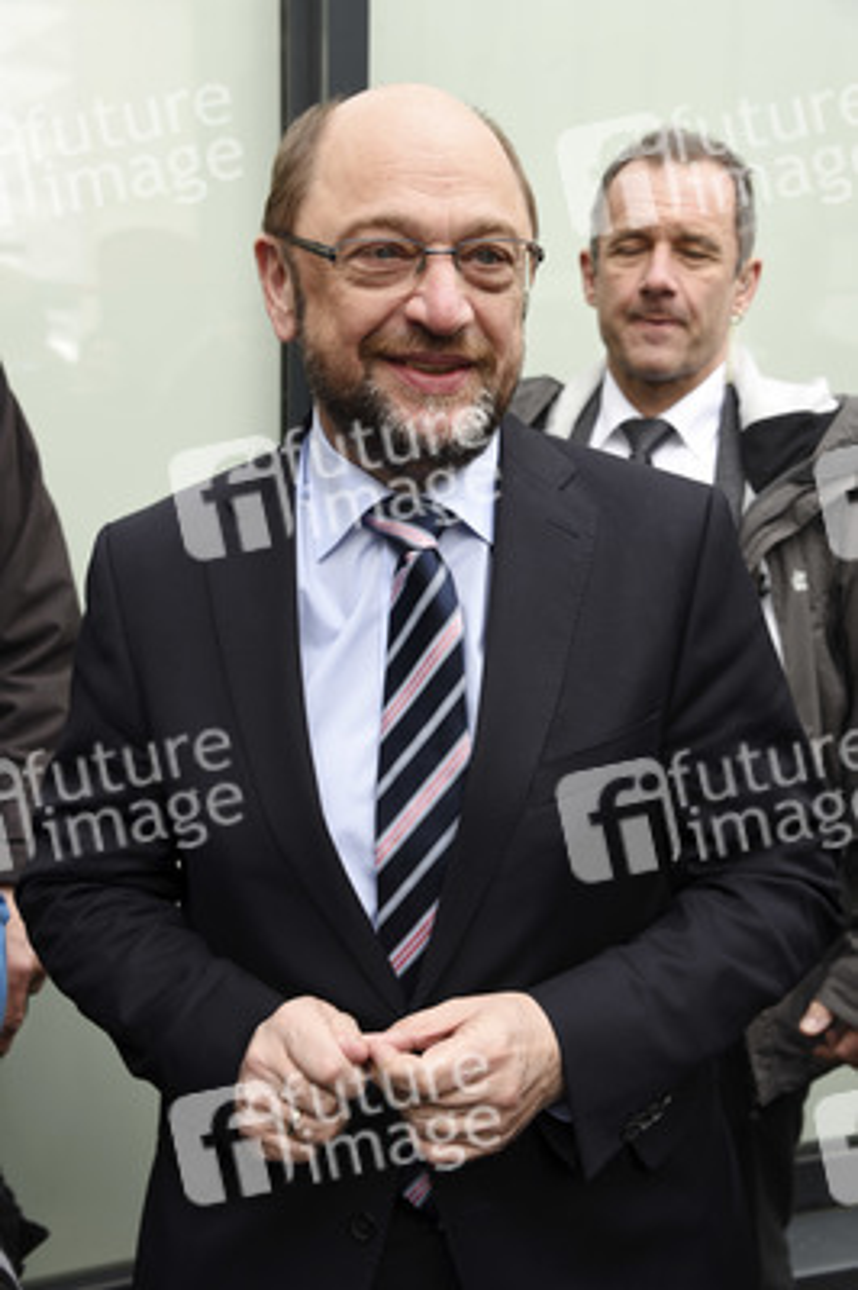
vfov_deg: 41.1
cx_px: 429
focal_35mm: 48
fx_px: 1719
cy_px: 645
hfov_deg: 28.0
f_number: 6.3
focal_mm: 48
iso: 200
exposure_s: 1/125
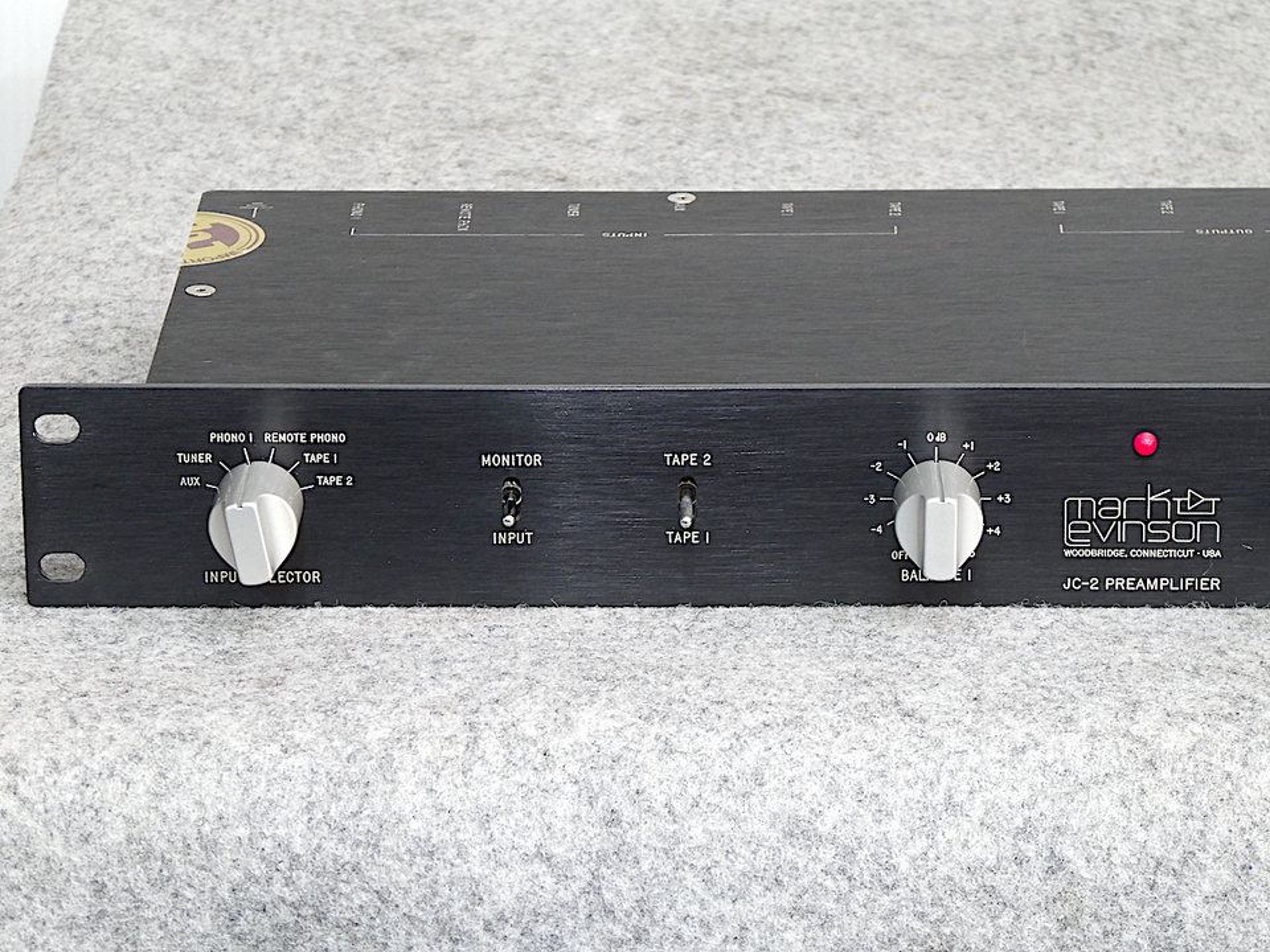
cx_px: 635
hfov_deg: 12.3
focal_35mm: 160
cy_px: 476
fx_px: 5870
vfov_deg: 9.3
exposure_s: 1/10
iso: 200
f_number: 5.5
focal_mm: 28.7
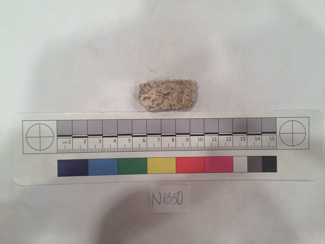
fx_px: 272
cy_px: 122
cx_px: 162
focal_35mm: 29
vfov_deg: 48.2
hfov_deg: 61.7
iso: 32
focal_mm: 4.15
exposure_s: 1/30
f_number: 2.2
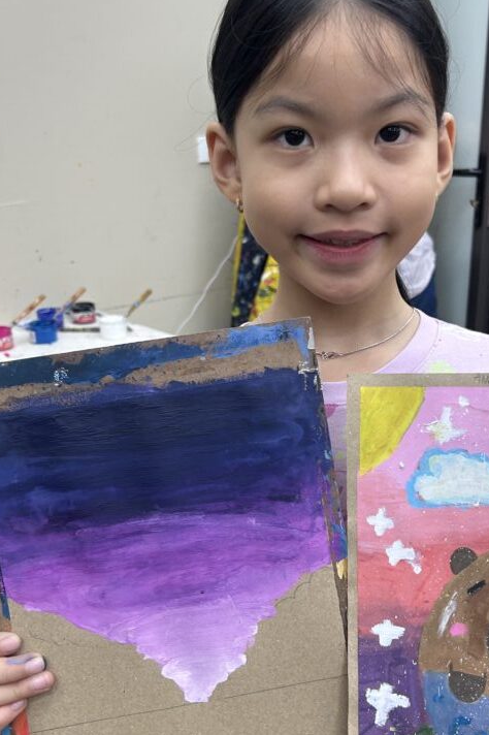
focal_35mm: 38
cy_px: 380
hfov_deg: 34.9
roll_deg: -0.7
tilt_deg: -17.3
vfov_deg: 50.7
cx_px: 288
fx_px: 775
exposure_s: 1/100
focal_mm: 5.7
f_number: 1.5
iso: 64
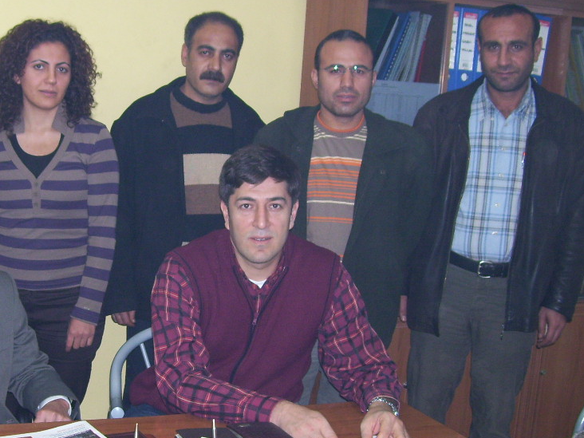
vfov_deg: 24.8
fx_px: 995
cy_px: 235
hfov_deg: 32.2
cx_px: 160
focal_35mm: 59
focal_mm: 6
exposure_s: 1/60
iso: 160
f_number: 2.7
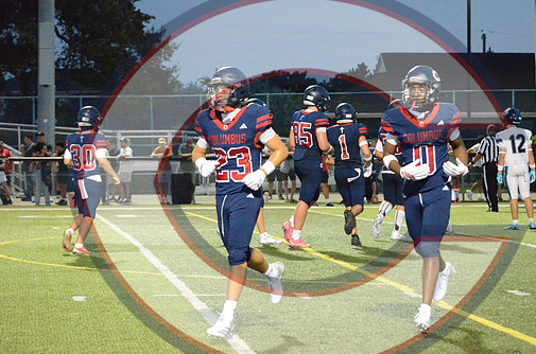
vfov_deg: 9.3
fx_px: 2177
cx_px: 297
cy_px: 182
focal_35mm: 147
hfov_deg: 14.0
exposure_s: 1/400
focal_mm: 85
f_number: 4.5
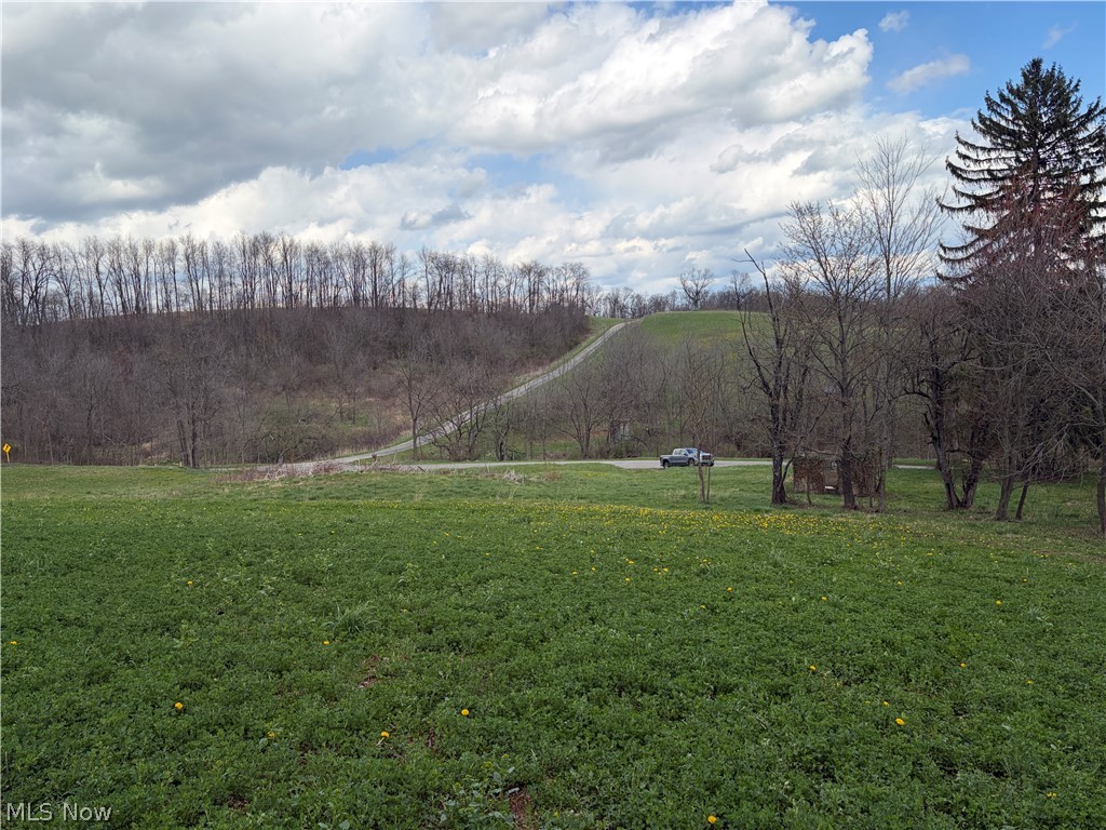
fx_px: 831
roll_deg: +4.0
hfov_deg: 67.3
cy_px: 415
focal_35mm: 26
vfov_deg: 53.1
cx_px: 553
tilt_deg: -5.4
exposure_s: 1/3448
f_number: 1.6
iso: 50
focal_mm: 5.96
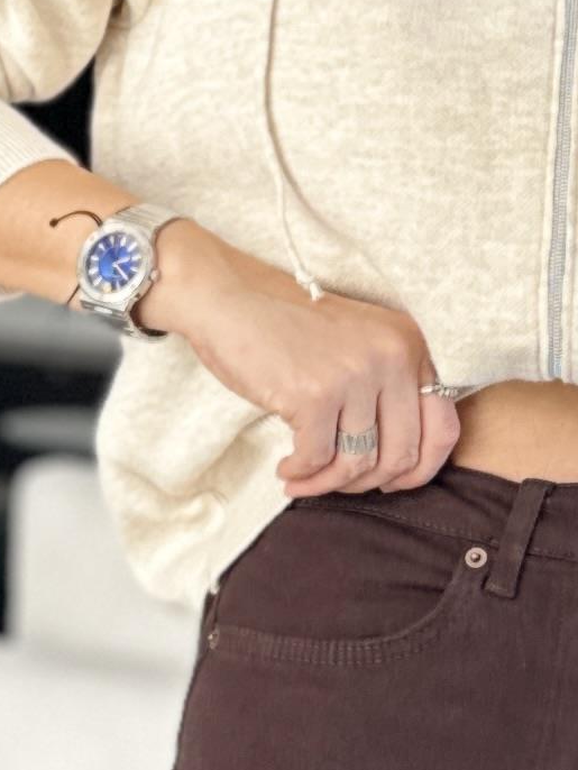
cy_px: 652
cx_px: 534
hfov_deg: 10.5
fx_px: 3137
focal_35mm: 141
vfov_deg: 13.9
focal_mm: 6.86
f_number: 1.78
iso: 200
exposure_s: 1/121
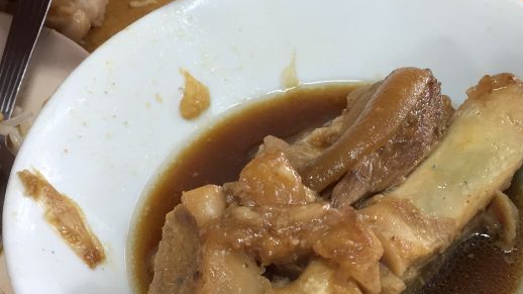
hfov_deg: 34.1
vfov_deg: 19.7
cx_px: 343
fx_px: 846
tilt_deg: -48.3
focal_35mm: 61
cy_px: 182
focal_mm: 4.15
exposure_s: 1/33
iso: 80
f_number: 2.2
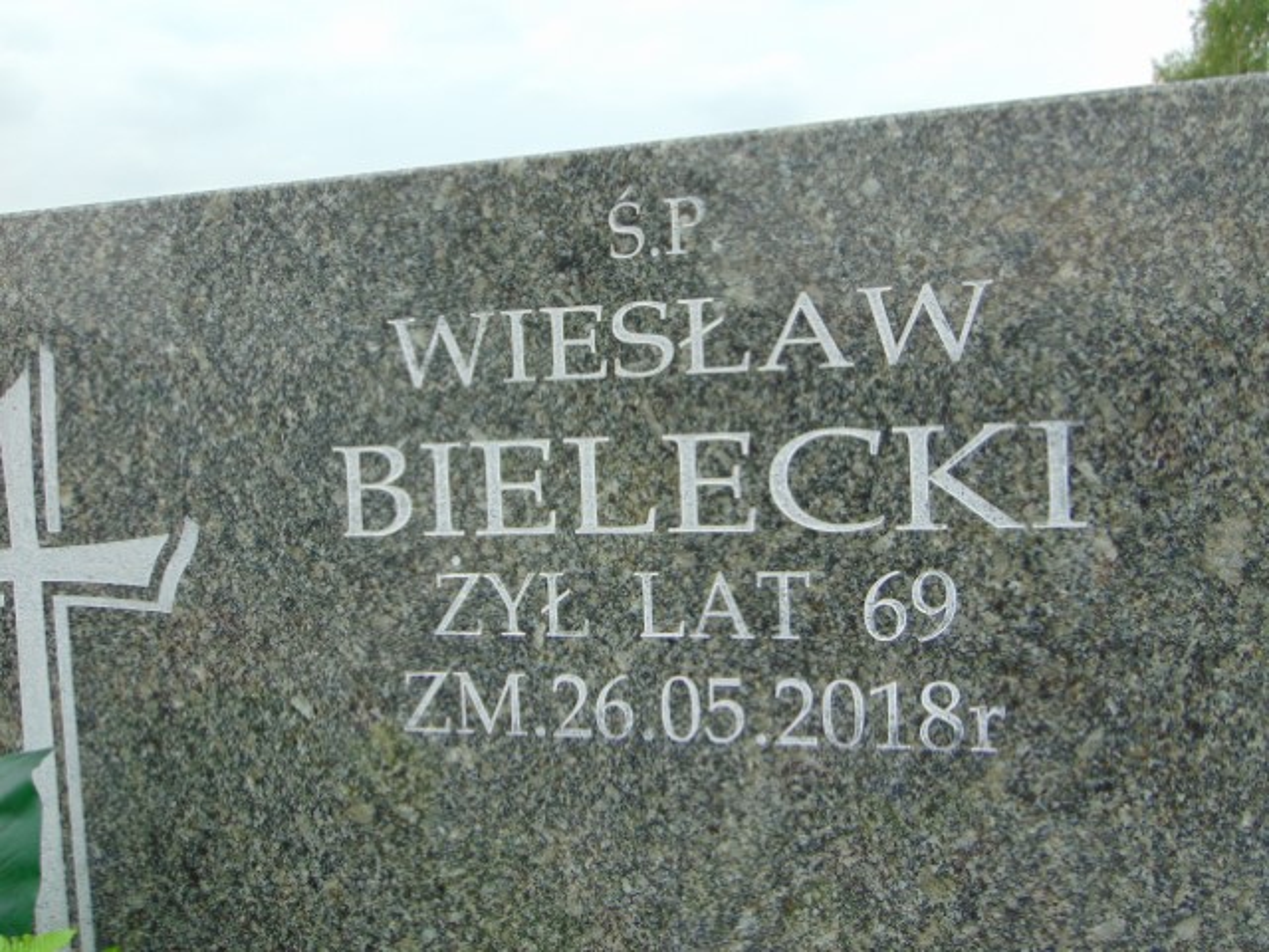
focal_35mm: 42
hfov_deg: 44.8
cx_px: 634
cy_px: 476
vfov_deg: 34.3
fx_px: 1540
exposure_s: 1/500
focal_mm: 7.6
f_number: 3.3
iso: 80
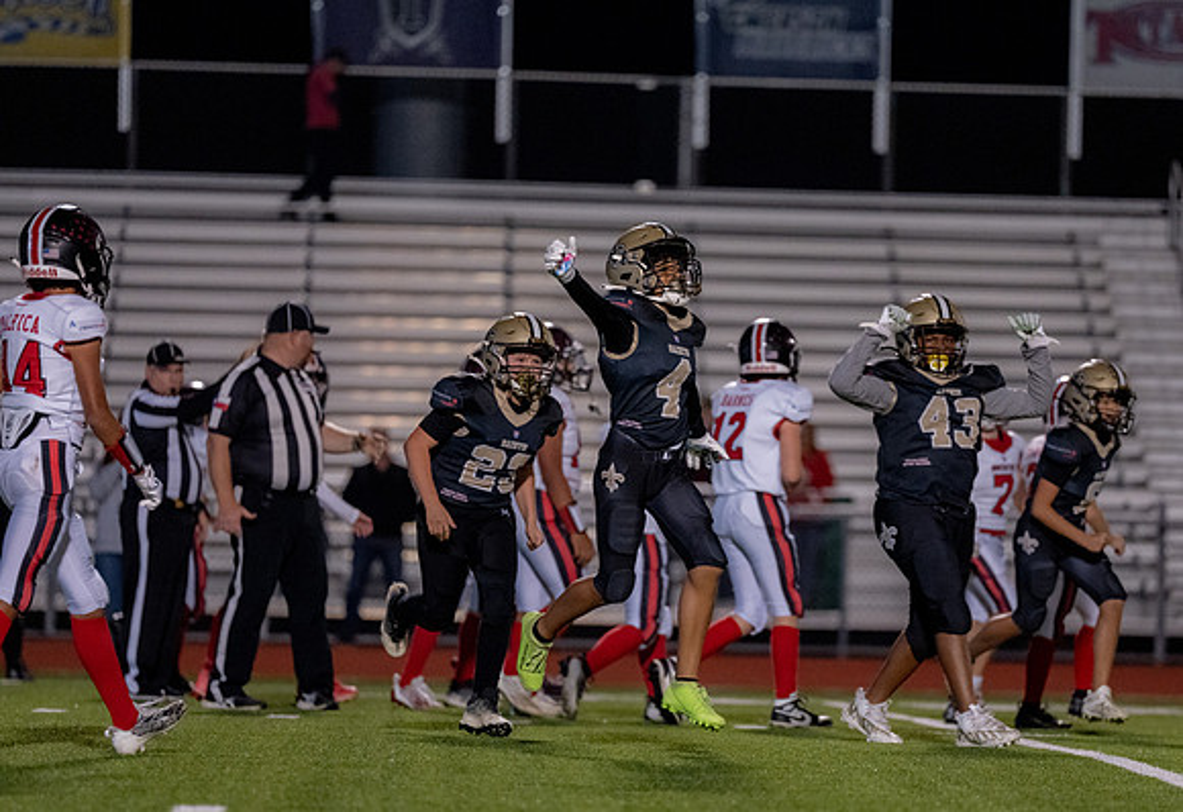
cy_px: 468
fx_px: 8243
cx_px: 697
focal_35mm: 249
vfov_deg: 5.6
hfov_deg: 8.2
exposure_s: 1/1250
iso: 5000
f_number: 2.8
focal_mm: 200
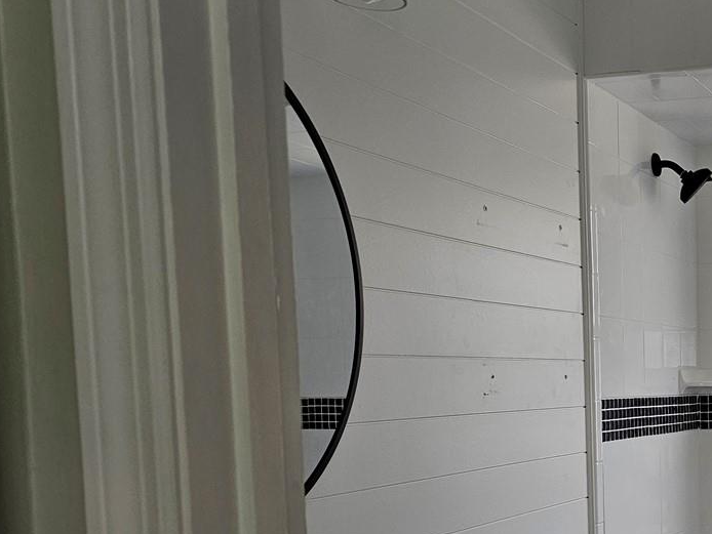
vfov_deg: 26.7
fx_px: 1091
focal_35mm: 53
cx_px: 726
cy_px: 465
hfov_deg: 32.9
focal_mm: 6.3
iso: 160
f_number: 1.7
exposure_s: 1/180
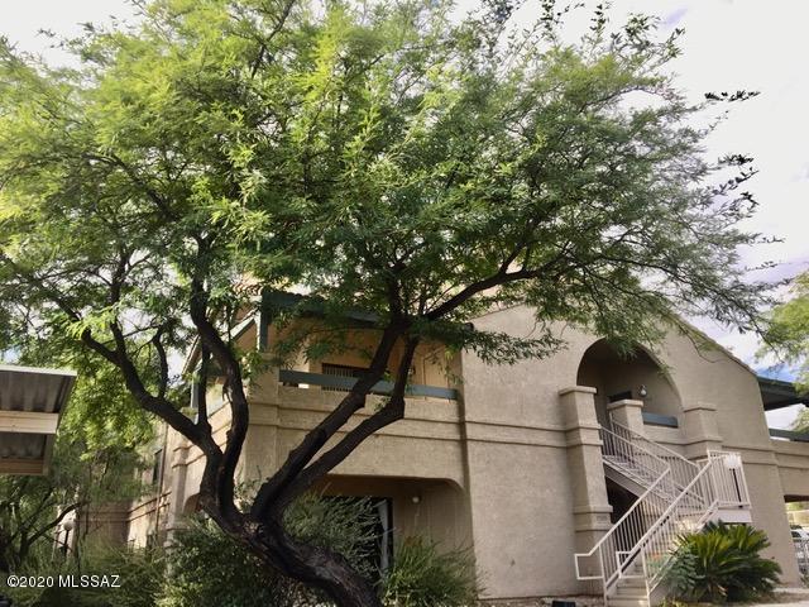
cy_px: 304
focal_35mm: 29
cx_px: 404
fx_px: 678
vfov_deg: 48.2
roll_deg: +2.3
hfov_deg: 61.7
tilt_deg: +20.5
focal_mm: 4.15
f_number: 2.2
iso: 25
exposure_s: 1/460
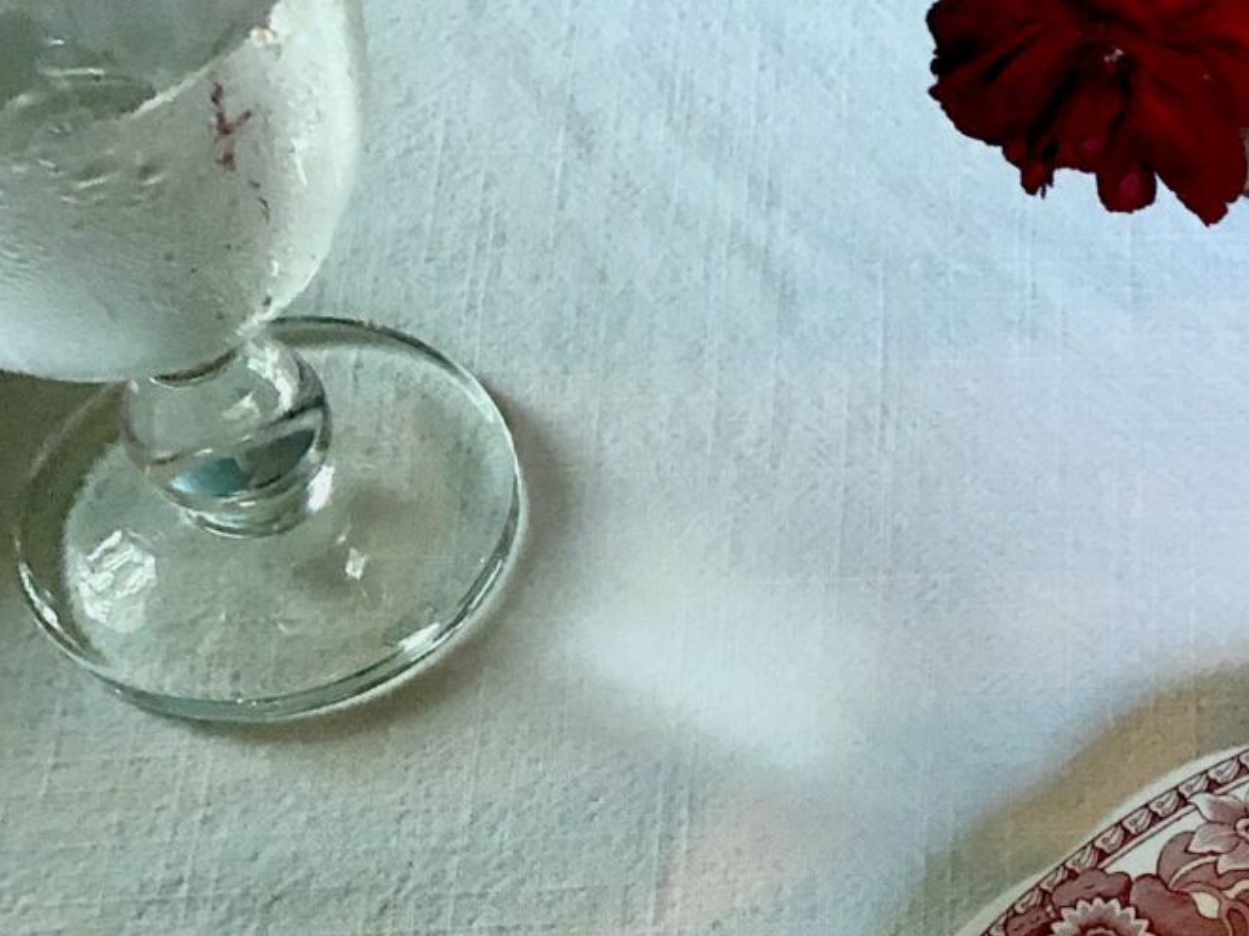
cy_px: 959
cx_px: 1592
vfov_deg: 16.6
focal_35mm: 87
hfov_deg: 20.7
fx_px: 3139
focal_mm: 3.99
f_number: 1.8
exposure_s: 1/15
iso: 100
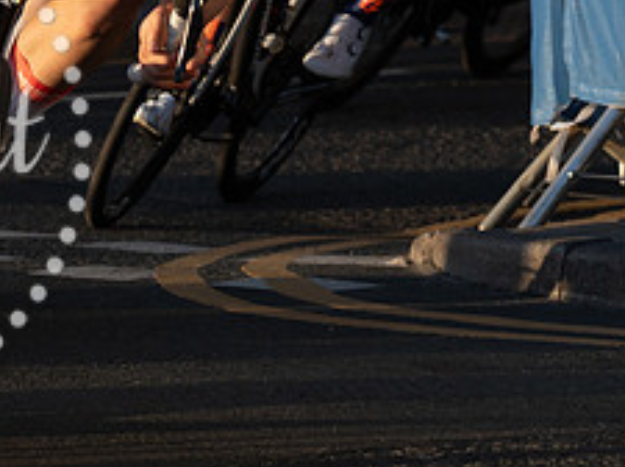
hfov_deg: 5.4
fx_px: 6562
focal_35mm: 364
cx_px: 96
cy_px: -12
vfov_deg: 4.1
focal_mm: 72
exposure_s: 1/1000
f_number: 4
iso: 200
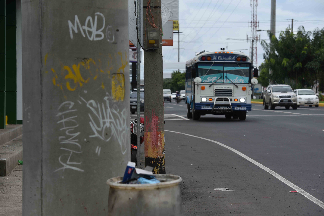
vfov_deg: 11.2
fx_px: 1098
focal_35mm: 122
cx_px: 162
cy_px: 108
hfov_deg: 16.8
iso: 400
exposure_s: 1/1600
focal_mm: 122
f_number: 8
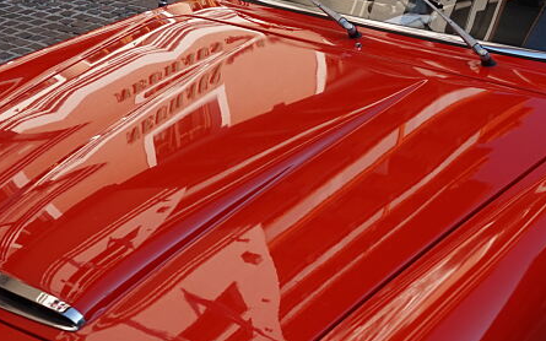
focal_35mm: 66
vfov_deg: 19.6
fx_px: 982
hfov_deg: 31.1
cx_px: 293
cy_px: 231
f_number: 6.3
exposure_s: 1/200
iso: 100
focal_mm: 16
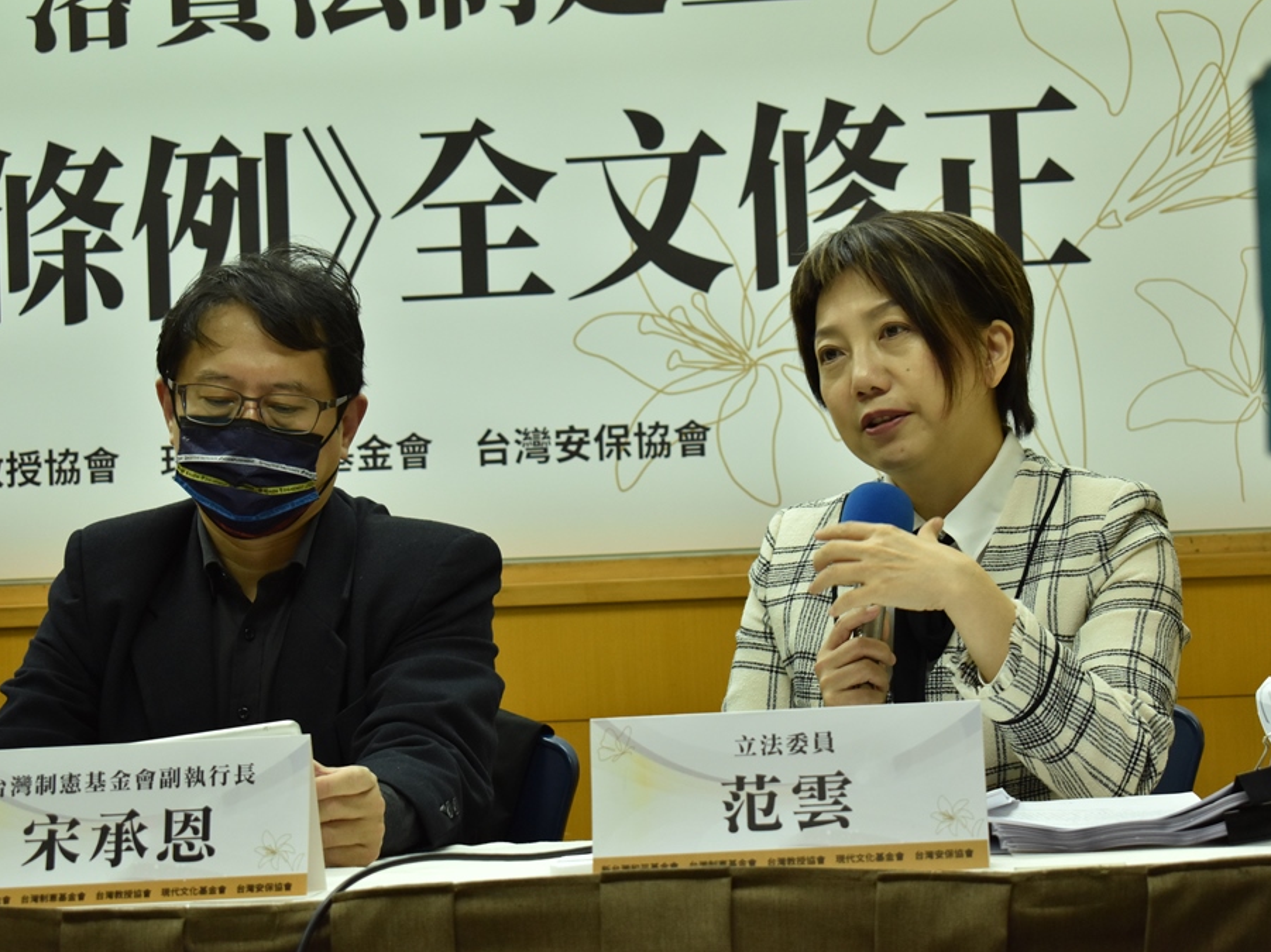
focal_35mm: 82
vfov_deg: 18.0
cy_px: 477
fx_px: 3010
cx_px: 671
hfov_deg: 23.8
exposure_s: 1/125
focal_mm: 50
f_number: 5.6
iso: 1000
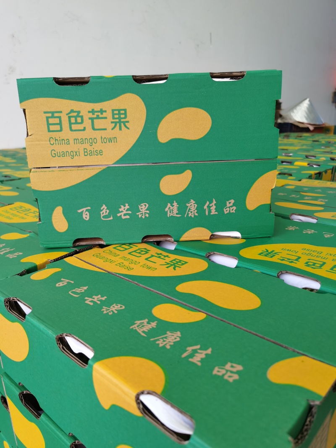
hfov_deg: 51.3
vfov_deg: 65.3
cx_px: 168
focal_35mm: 27
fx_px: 350
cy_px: 224
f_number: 1.6
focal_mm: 5.56
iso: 125
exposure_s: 1/50
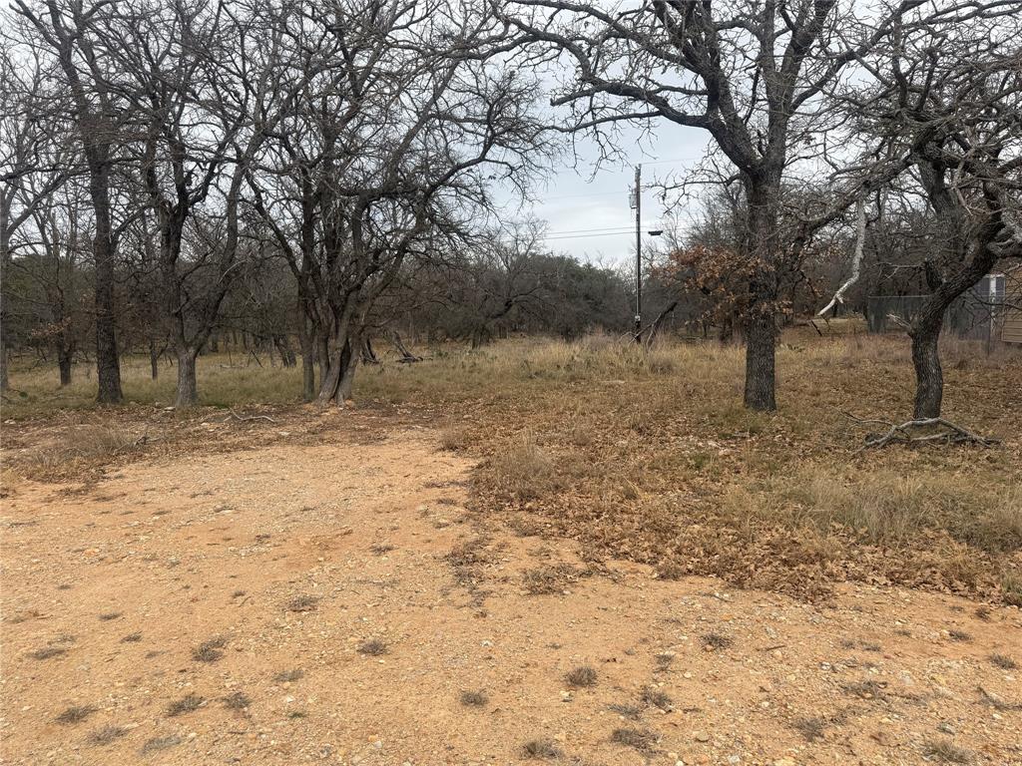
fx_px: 709
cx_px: 511
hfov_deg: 71.6
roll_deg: +0.9
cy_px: 383
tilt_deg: -4.9
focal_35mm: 24
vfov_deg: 56.8
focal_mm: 6.76
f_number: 1.78
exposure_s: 1/1018
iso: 80
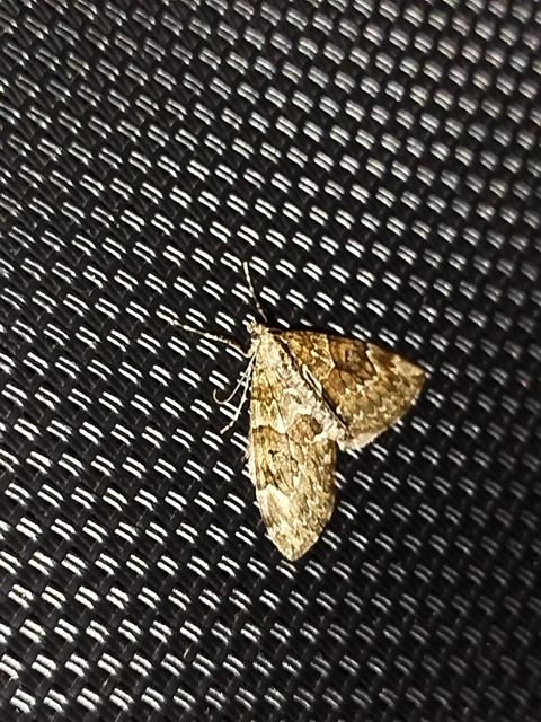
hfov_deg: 18.2
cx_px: 270
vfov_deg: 24.1
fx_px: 1688
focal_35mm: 81
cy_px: 361
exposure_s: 1/33
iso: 500
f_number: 1.7
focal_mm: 5.31
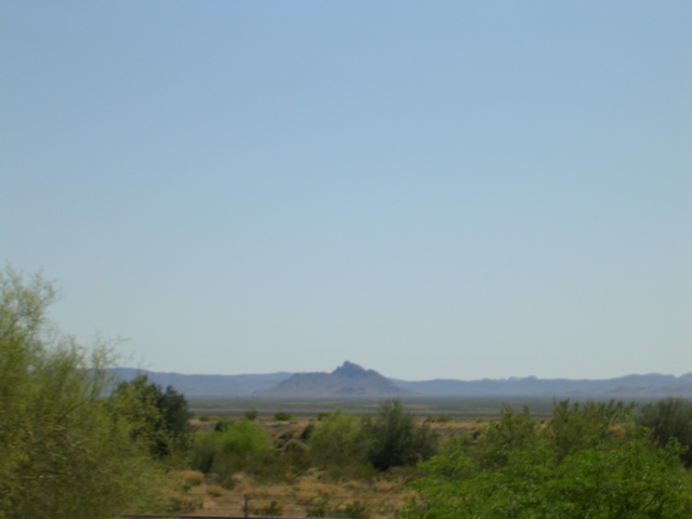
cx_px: 346
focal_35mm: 115
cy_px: 260
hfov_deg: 17.1
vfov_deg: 12.9
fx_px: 2299
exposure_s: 1/688
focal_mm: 17.4
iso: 50
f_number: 4.9
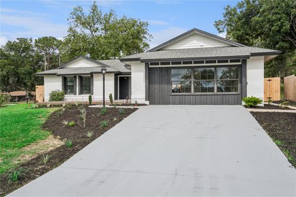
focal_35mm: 29
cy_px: 98
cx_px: 148
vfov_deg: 44.9
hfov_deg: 63.7
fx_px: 238
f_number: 9
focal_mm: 29
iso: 400
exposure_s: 1/800
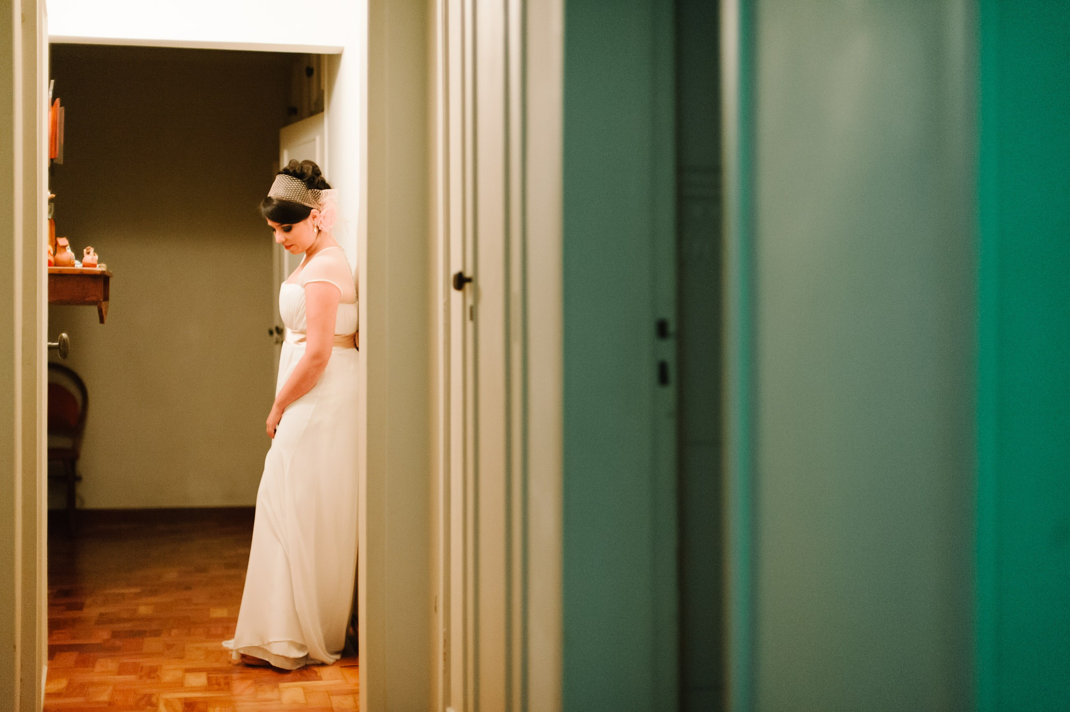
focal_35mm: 50
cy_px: 356
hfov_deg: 39.3
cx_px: 535
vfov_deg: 26.7
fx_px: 1498
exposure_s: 1/160
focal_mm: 50
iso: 2000
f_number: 1.8
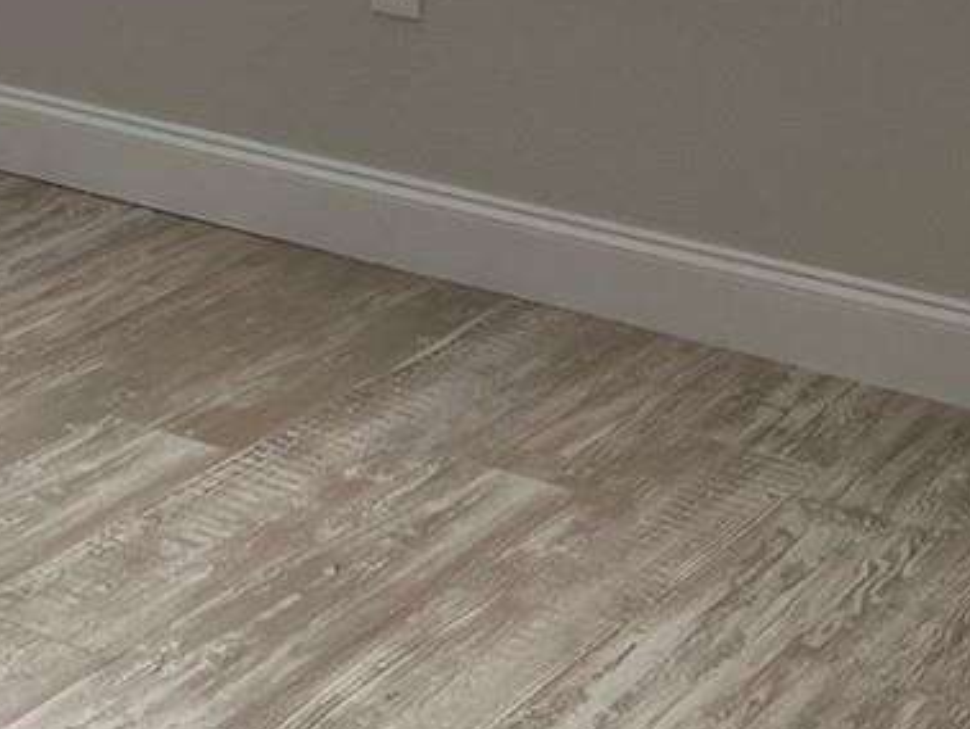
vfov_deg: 12.4
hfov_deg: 17.1
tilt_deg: -4.5
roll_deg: -0.1
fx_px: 3084
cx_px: -164
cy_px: -549
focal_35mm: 110
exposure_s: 1/433
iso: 50
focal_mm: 5.7
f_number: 1.5
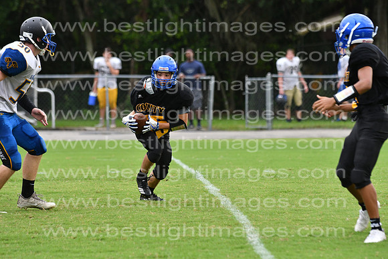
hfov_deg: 9.8
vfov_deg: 6.5
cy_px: 130
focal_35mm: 210
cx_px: 194
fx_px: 2264
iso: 800
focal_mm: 140
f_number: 3.5
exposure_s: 1/1600
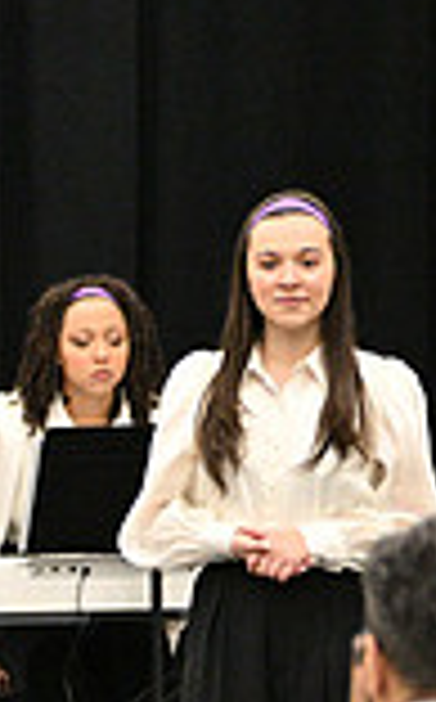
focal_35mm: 364
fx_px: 6946
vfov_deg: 5.8
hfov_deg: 3.5
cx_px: -827
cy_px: 425
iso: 6400
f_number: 2.7
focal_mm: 96
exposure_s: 1/640
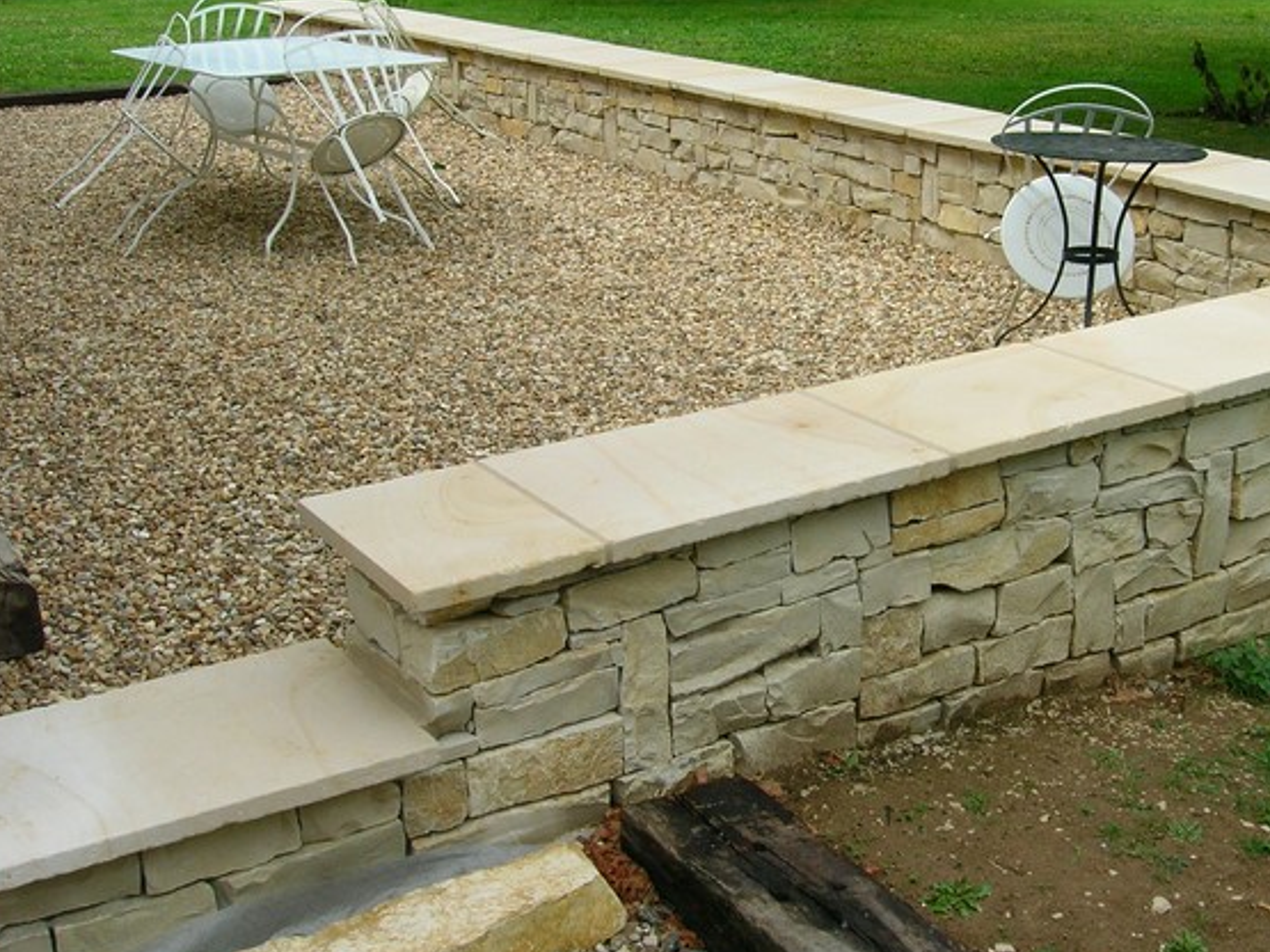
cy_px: 419
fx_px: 1797
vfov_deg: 29.6
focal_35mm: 49
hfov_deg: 38.3
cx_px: 890
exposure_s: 1/256
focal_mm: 5.7
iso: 50
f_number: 4.9
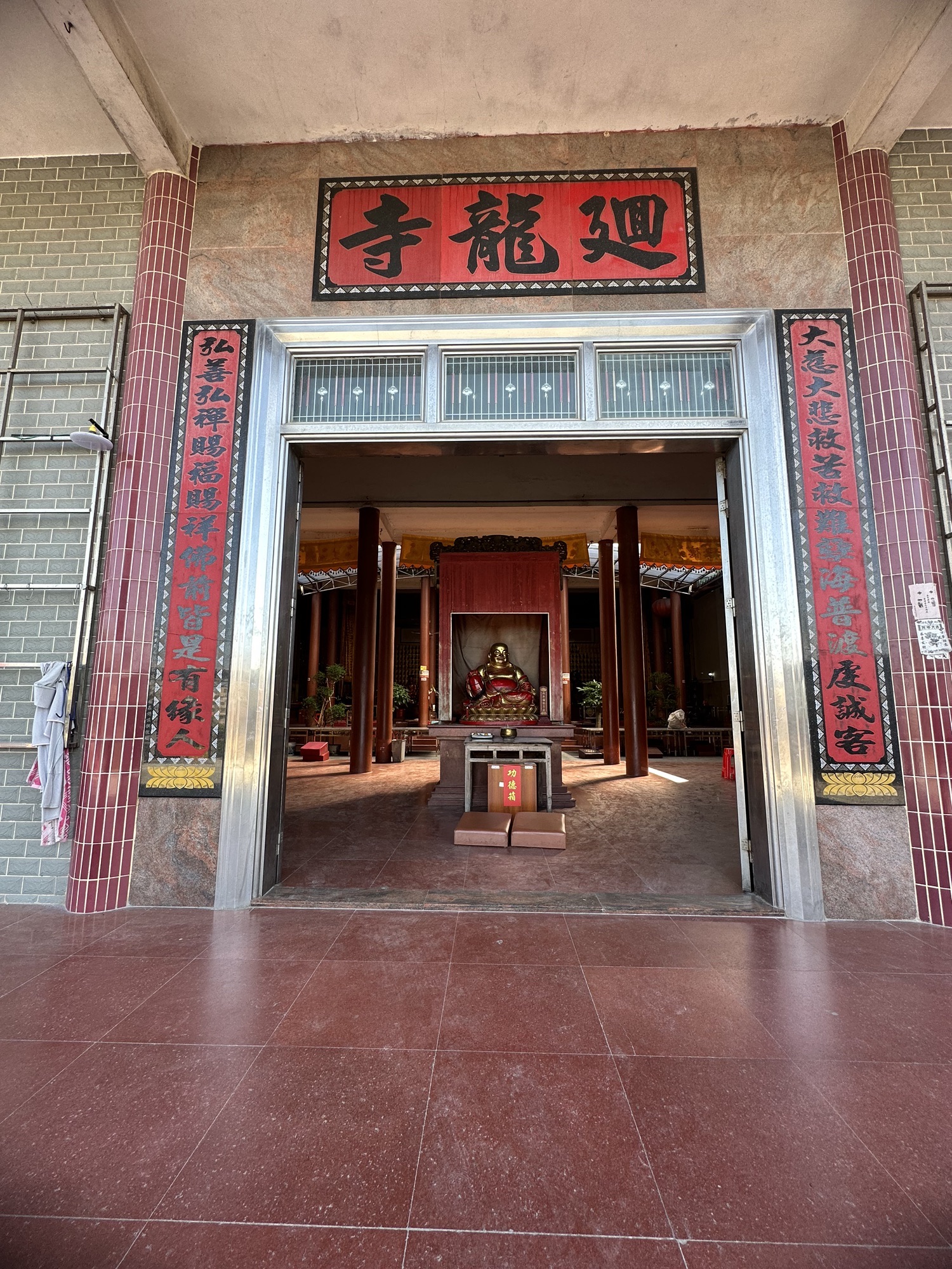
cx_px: 476
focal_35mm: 14
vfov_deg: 102.1
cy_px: 634
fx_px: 513
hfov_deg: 85.7
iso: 50
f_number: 2.2
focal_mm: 2.22
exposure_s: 1/99
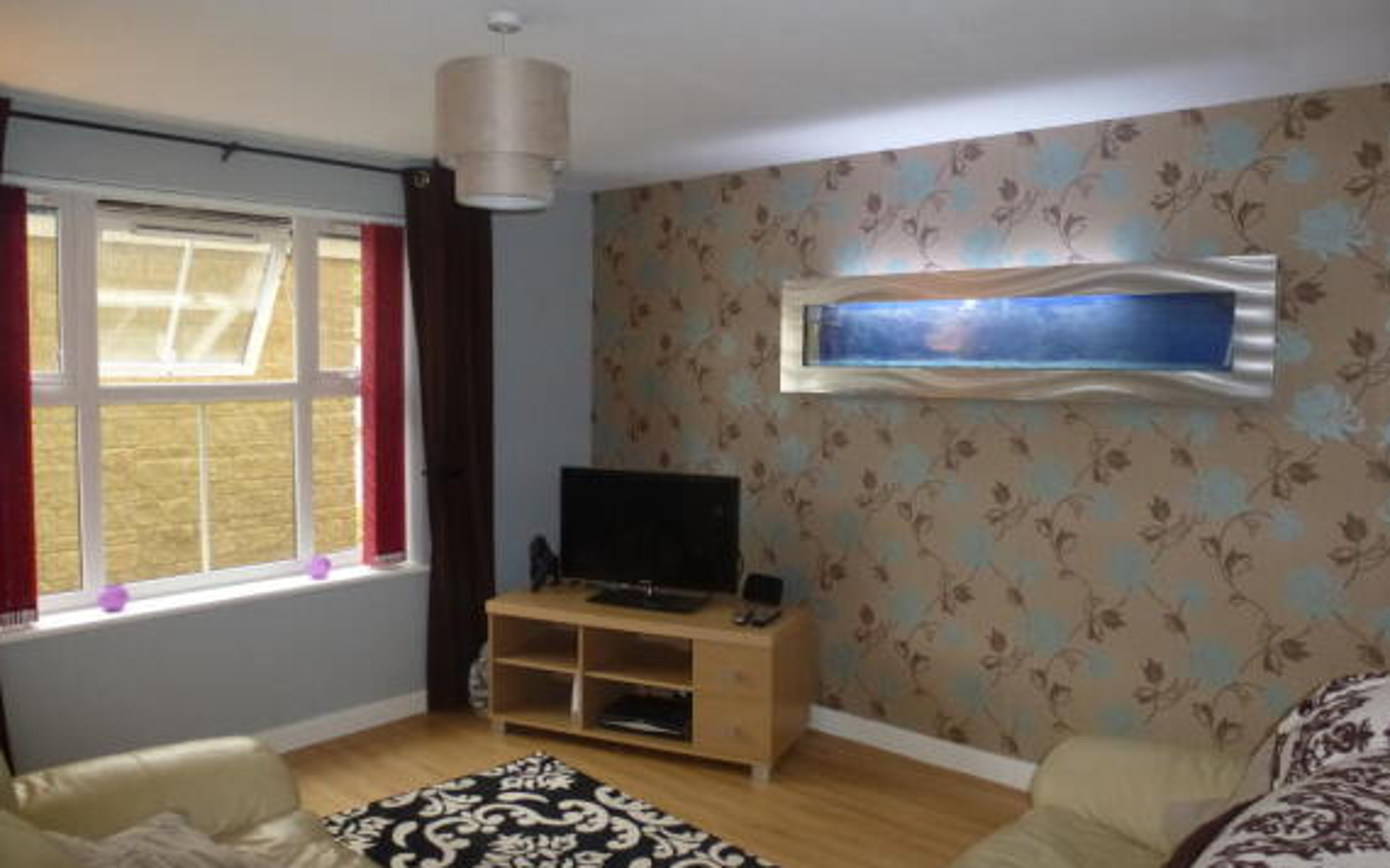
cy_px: 411
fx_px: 985
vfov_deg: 47.6
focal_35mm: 26
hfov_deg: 70.4
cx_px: 691
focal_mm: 4.3
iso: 400
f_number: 3.3
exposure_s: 1/60
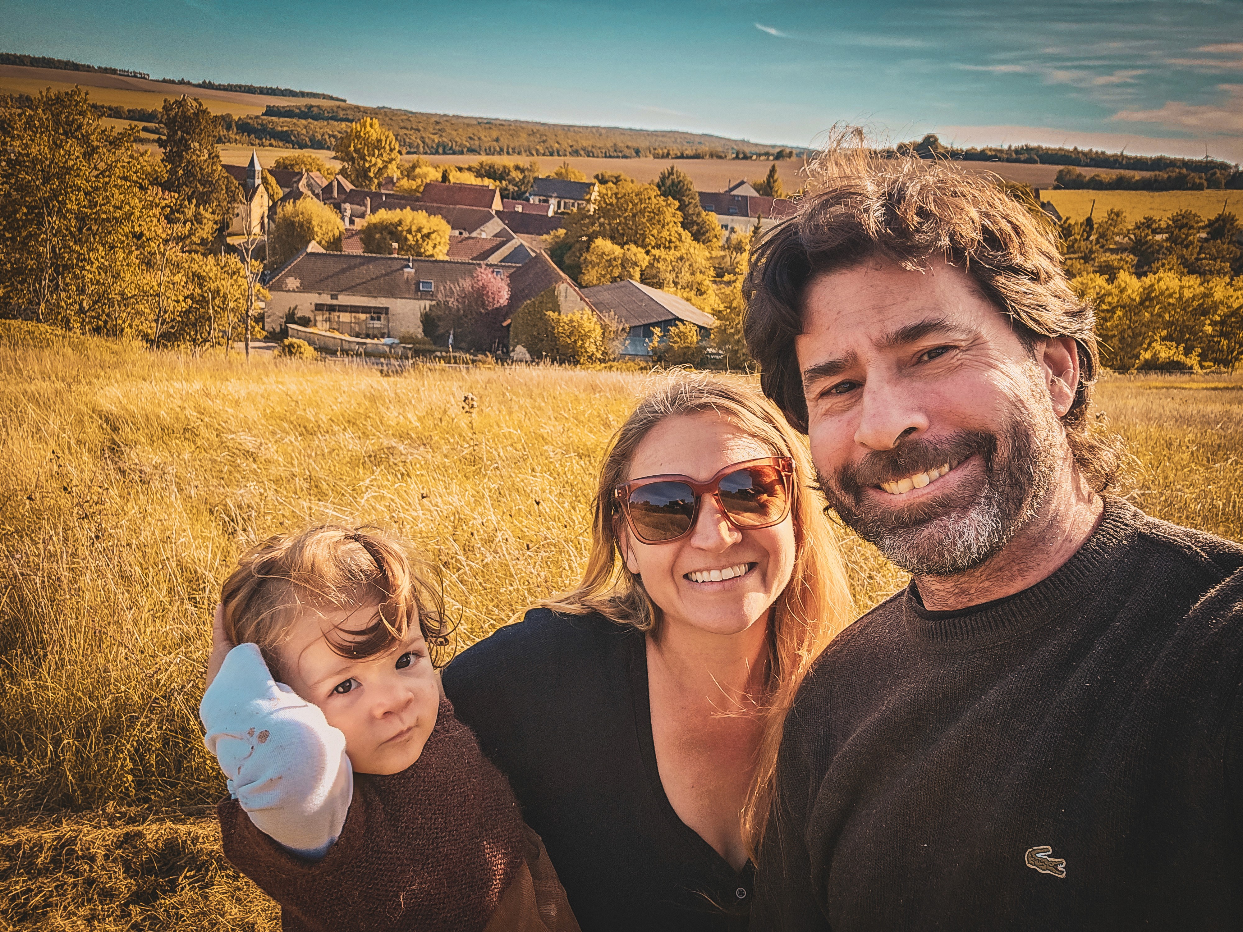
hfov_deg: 69.4
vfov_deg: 54.9
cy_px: 466
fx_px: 898
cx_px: 622
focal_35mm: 25
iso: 25
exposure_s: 1/200
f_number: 2.2
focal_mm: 3.3
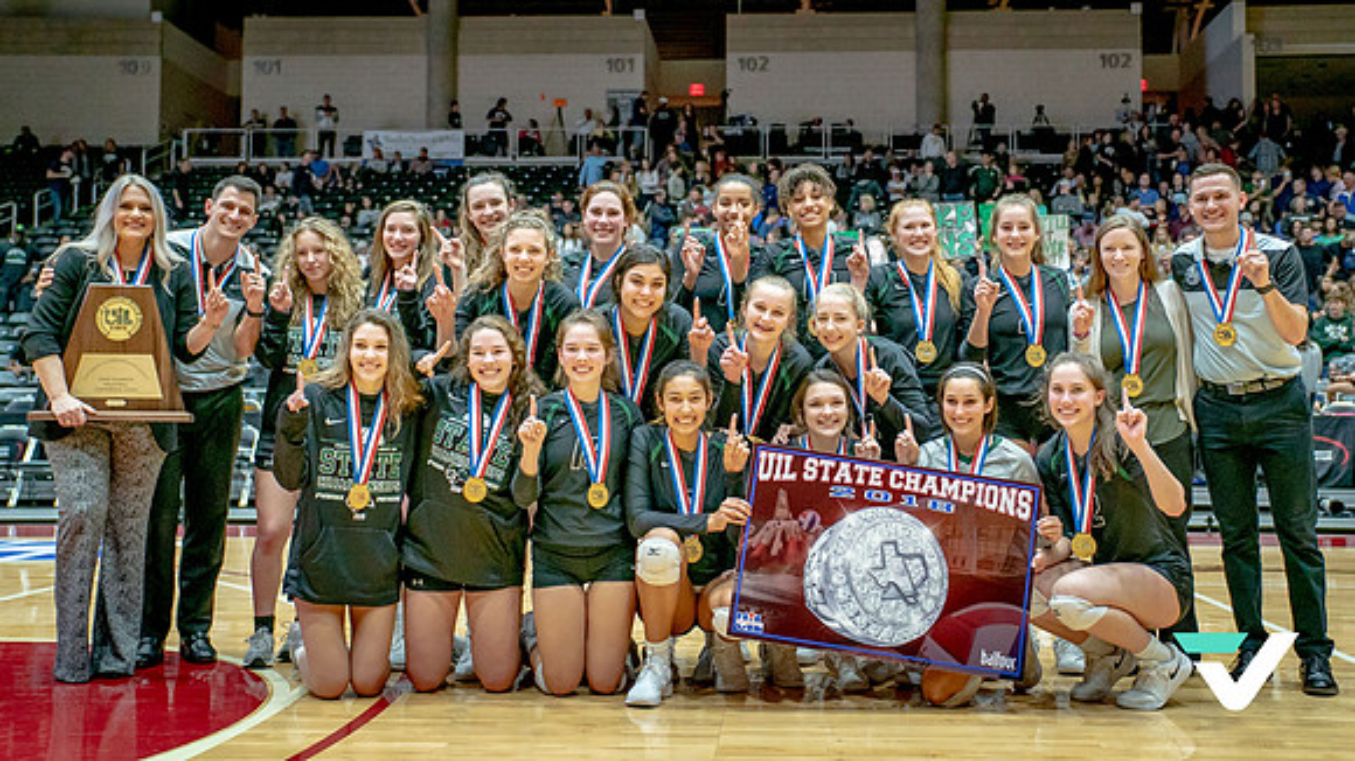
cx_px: 718
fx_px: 1534
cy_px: 306
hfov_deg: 47.6
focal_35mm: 43
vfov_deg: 27.8
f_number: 2.8
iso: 4000
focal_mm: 38
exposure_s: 1/1500
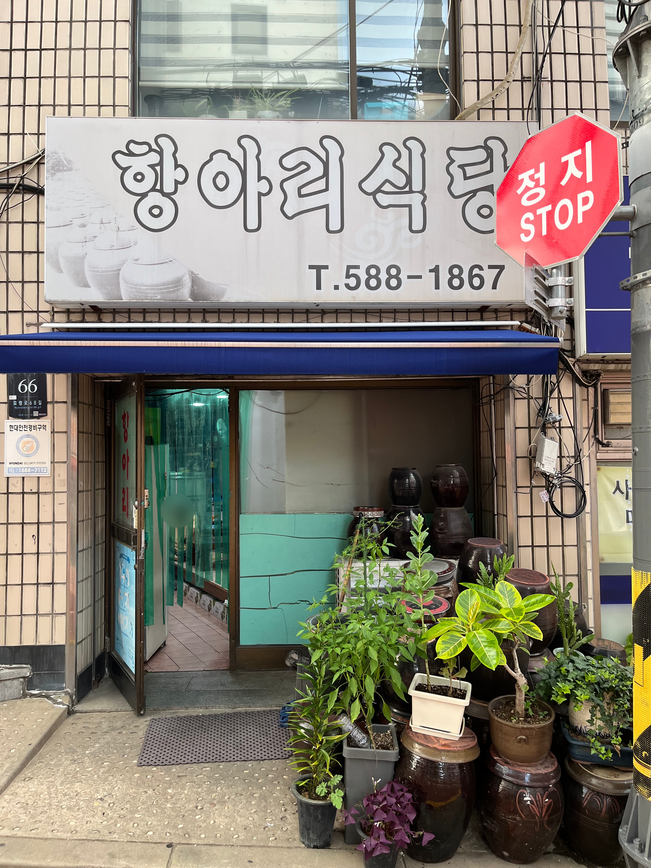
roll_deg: -0.3
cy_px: 434
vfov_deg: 67.3
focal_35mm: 26
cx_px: 326
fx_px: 652
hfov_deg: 53.1
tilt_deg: +1.5
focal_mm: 5.1
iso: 80
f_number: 1.6
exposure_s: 1/122
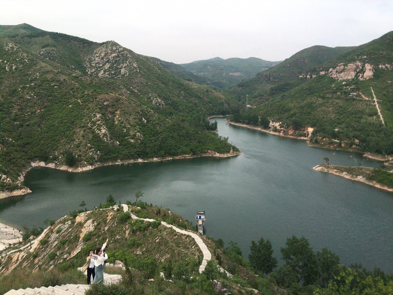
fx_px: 329
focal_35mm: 29
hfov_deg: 61.7
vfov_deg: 48.2
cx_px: 196
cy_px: 148
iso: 25
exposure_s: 1/6410
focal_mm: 4.15
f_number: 2.2
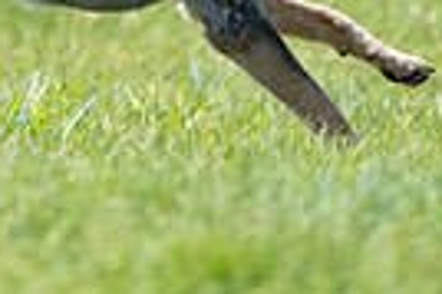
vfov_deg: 0.8
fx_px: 20577
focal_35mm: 1678
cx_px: 231
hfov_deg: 1.2
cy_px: -210
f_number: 6.3
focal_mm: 388
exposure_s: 1/4000
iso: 1600
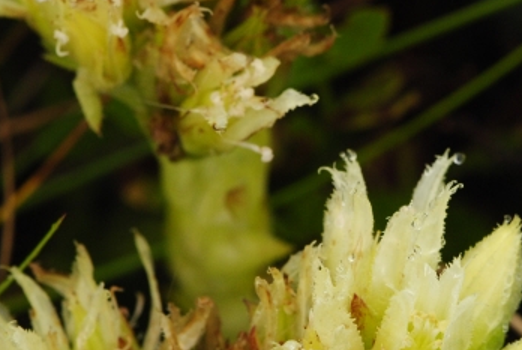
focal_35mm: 293
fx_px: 4256
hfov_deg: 7.0
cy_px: 296
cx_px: 423
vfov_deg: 4.7
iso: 400
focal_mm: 85
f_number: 9
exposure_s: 1/250
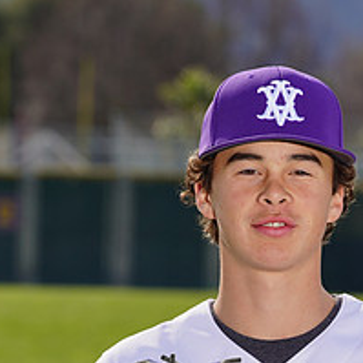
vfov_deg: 3.5
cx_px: 313
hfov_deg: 3.5
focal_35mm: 496
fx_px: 5885
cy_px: 410
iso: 100
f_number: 9
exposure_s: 1/250
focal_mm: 200
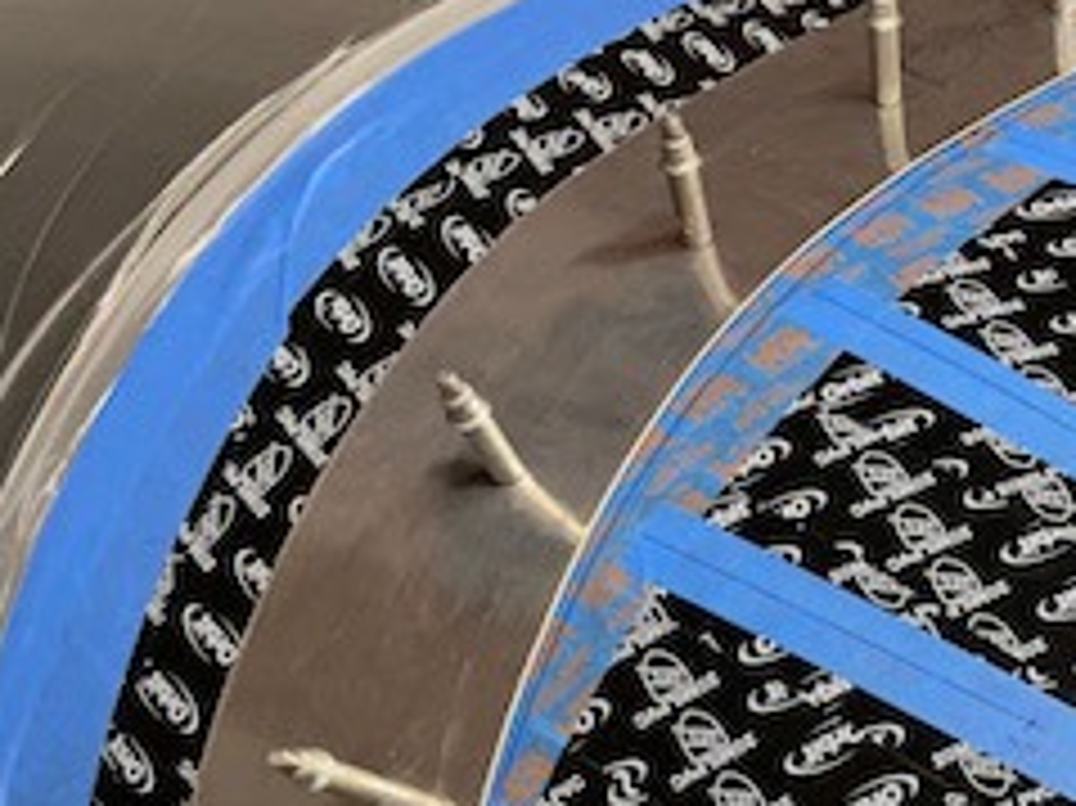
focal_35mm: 87
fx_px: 2703
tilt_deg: -34.6
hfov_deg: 20.8
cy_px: 986
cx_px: 1333
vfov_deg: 16.2
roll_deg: -7.3
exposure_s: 1/60
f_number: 1.6
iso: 200
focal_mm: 4.2
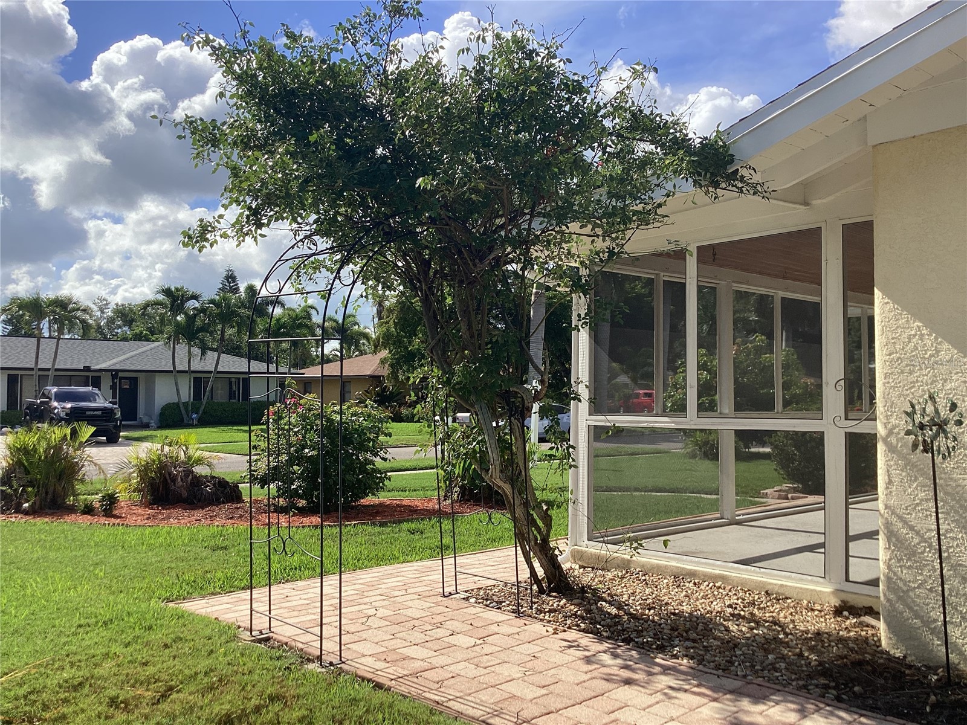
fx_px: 866
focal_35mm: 31
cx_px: 484
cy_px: 362
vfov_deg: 45.4
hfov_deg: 58.4
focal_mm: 3.3
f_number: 2.4
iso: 25
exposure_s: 1/1101
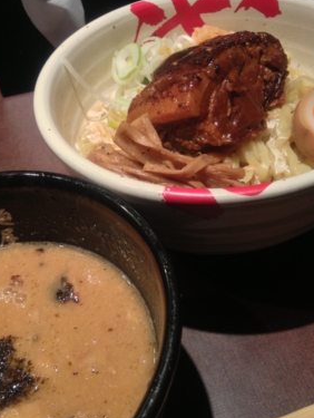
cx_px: 155
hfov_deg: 34.4
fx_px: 507
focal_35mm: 42
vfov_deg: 44.7
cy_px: 192
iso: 100
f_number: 2.4
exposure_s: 1/20
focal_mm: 4.28
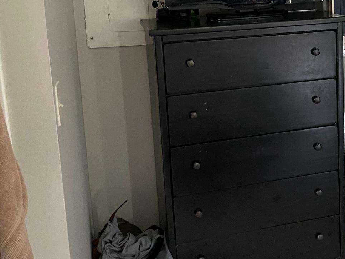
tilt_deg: -12.3
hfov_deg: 33.4
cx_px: 297
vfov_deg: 26.1
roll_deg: +1.9
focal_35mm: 55
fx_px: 548
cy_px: 55
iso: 500
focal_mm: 4.25
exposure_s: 1/30
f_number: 1.8
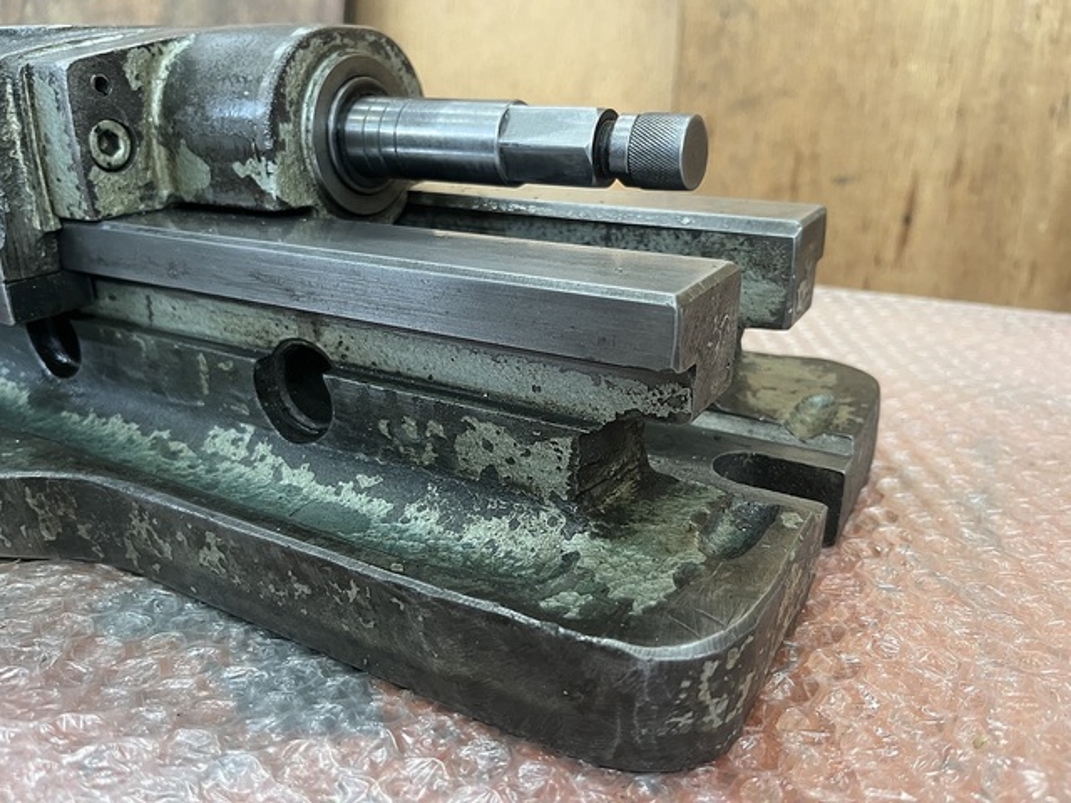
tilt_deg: -23.1
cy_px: 402
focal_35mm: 26
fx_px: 804
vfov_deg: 53.1
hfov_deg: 67.3
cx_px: 536
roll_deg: +1.1
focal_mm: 5.1
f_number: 1.6
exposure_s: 1/60
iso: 200
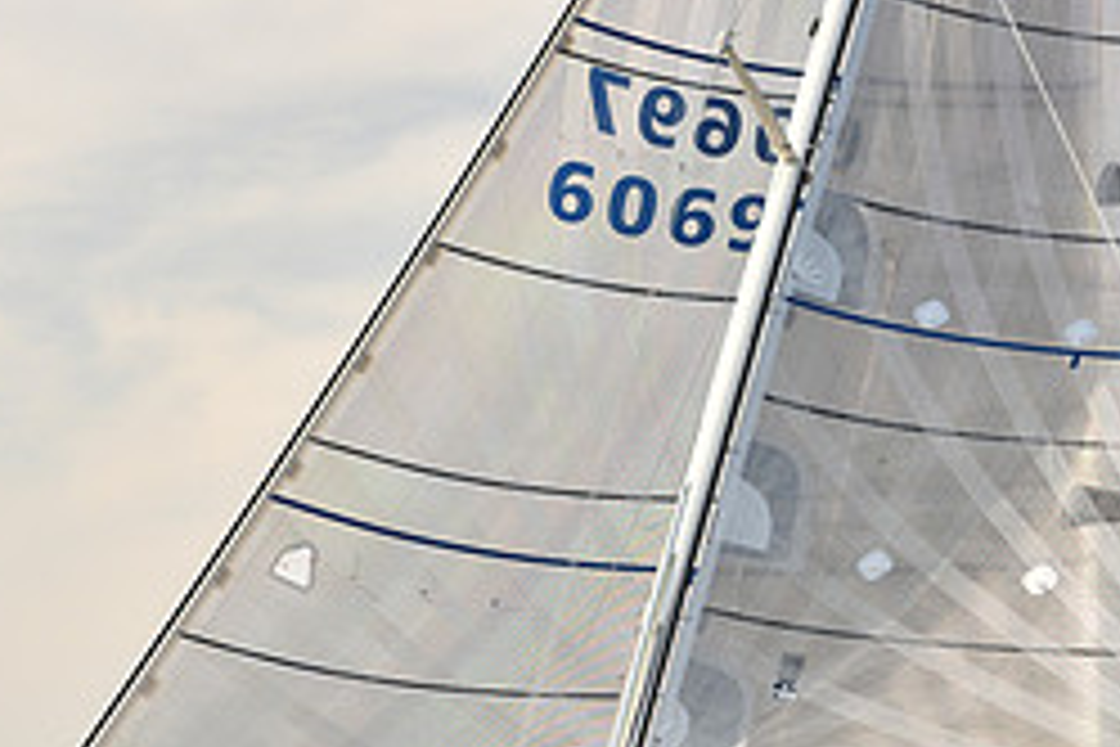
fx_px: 5071
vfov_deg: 8.4
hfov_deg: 12.6
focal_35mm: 163
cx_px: 589
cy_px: 794
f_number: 4
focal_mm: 70
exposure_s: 1/640
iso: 250
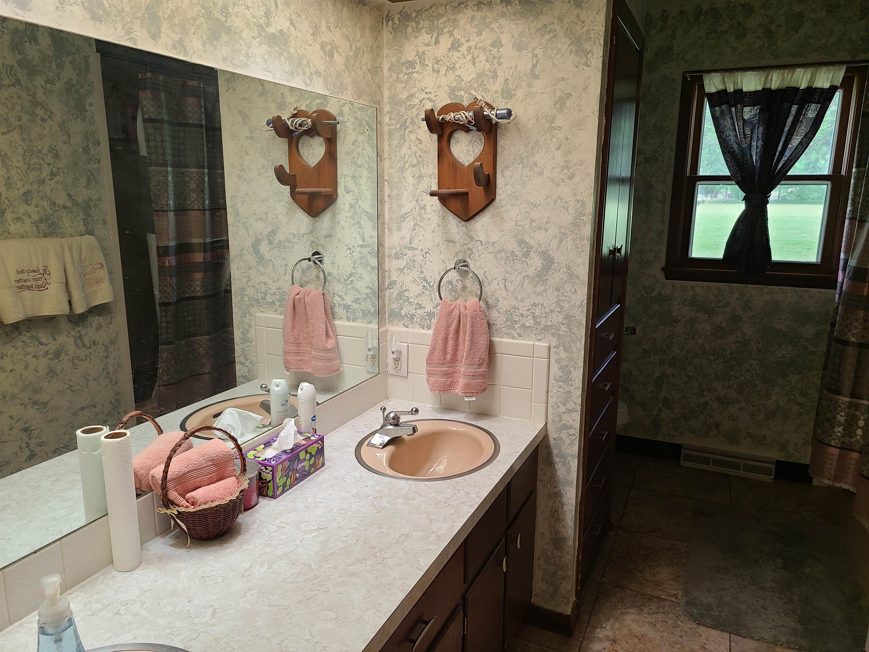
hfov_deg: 67.3
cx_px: 434
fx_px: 653
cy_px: 326
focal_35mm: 26
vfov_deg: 53.1
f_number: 1.8
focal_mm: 5.4
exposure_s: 1/60
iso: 125
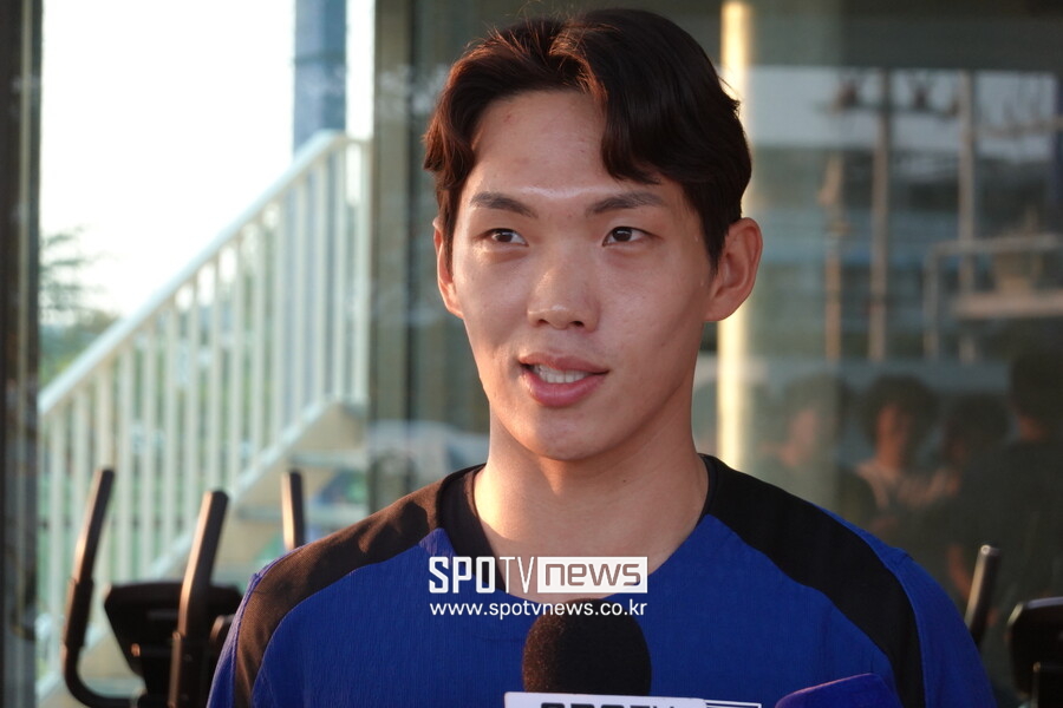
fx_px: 3986
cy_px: 354
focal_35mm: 135
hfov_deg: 15.2
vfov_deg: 10.2
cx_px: 532
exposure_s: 1/125
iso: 800
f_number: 4.5
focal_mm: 49.7
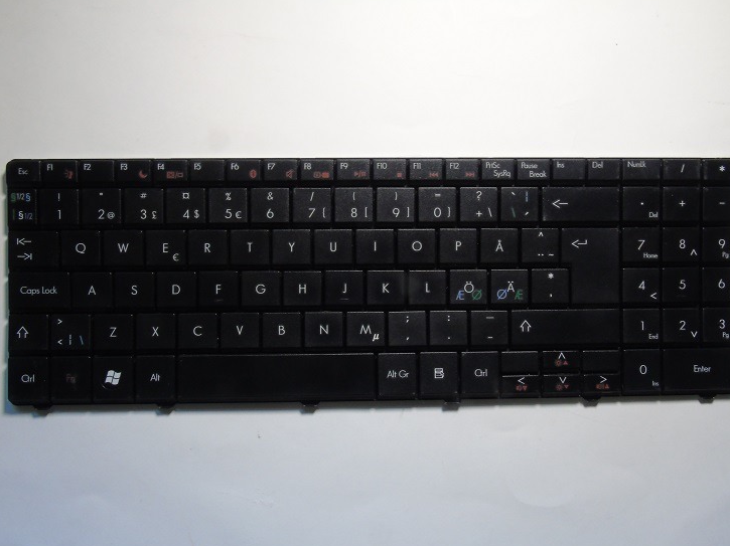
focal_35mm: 30
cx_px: 376
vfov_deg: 46.8
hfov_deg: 60.0
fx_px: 632
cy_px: 280
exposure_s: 1/13
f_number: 6.4
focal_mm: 5.2
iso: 200
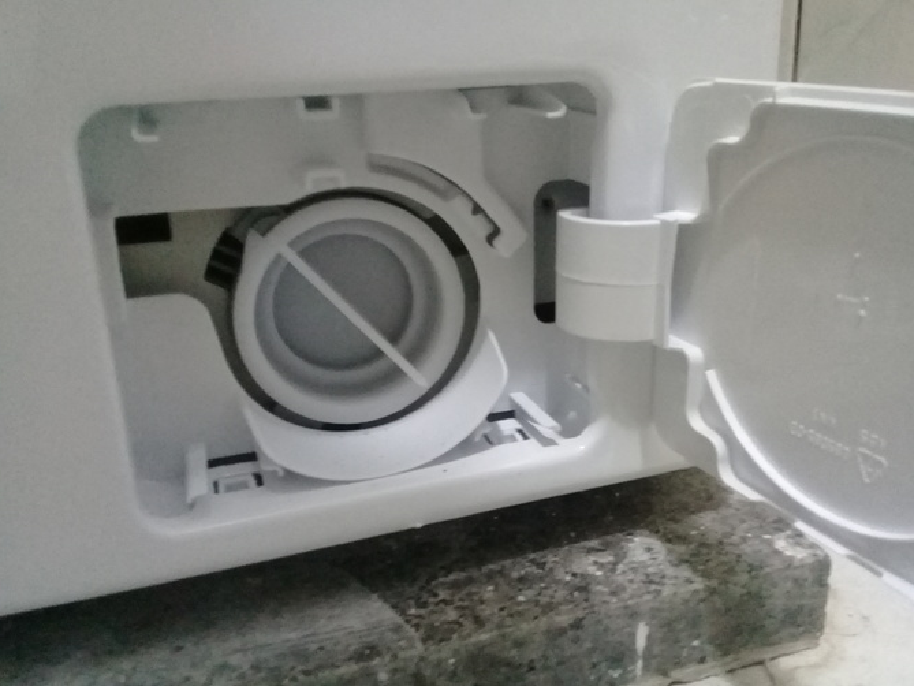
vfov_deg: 44.2
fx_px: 845
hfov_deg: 56.8
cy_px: 343
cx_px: 467
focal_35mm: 32
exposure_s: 1/17
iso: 640
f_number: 2.2
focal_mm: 3.3
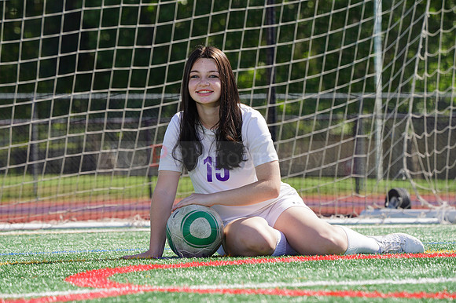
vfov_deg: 4.8
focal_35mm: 288
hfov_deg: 7.2
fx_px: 3646
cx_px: 228
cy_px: 152
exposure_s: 1/250
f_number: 11
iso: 200
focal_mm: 288
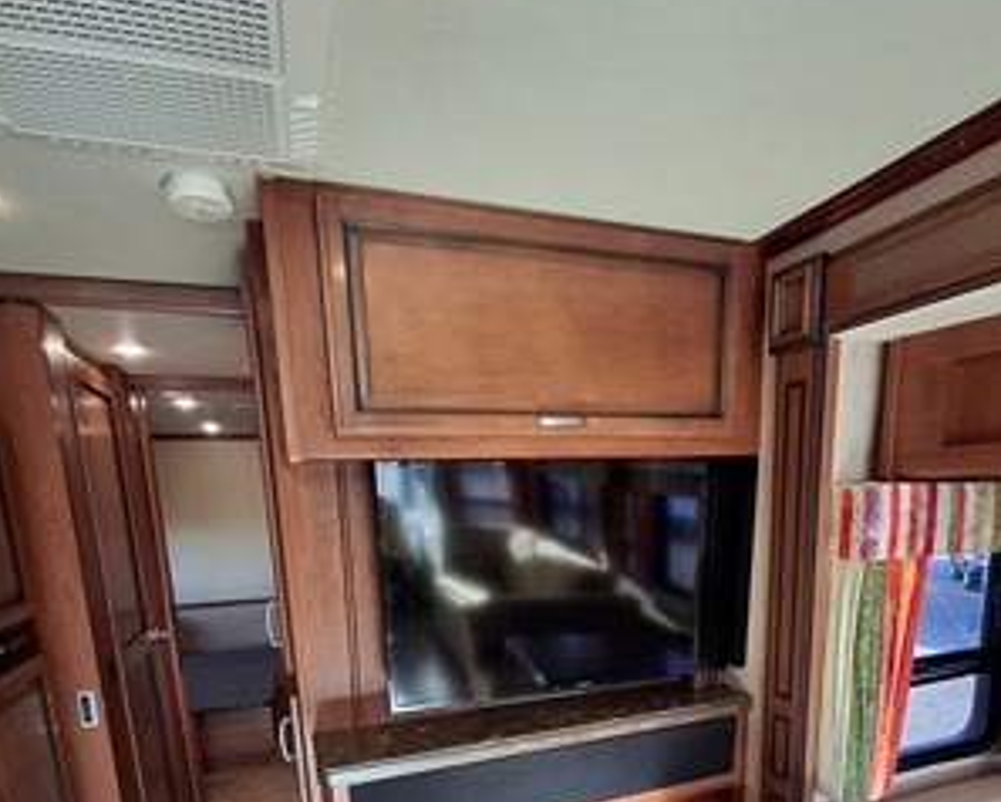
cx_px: 499
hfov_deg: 77.6
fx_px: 623
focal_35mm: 21
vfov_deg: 60.9
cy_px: 627
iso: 80
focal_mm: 1.64
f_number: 2.2
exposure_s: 1/40
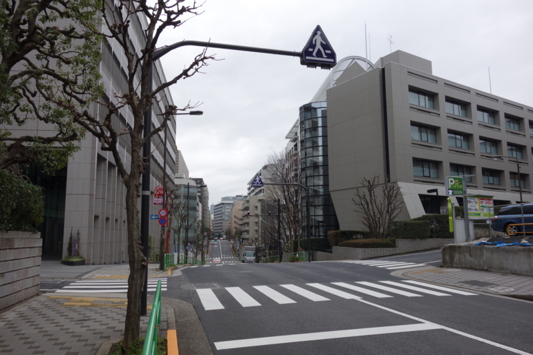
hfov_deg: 65.5
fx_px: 414
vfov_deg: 46.4
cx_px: 266
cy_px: 178
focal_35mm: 28
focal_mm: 10.4
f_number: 5.6
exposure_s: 1/100
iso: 125
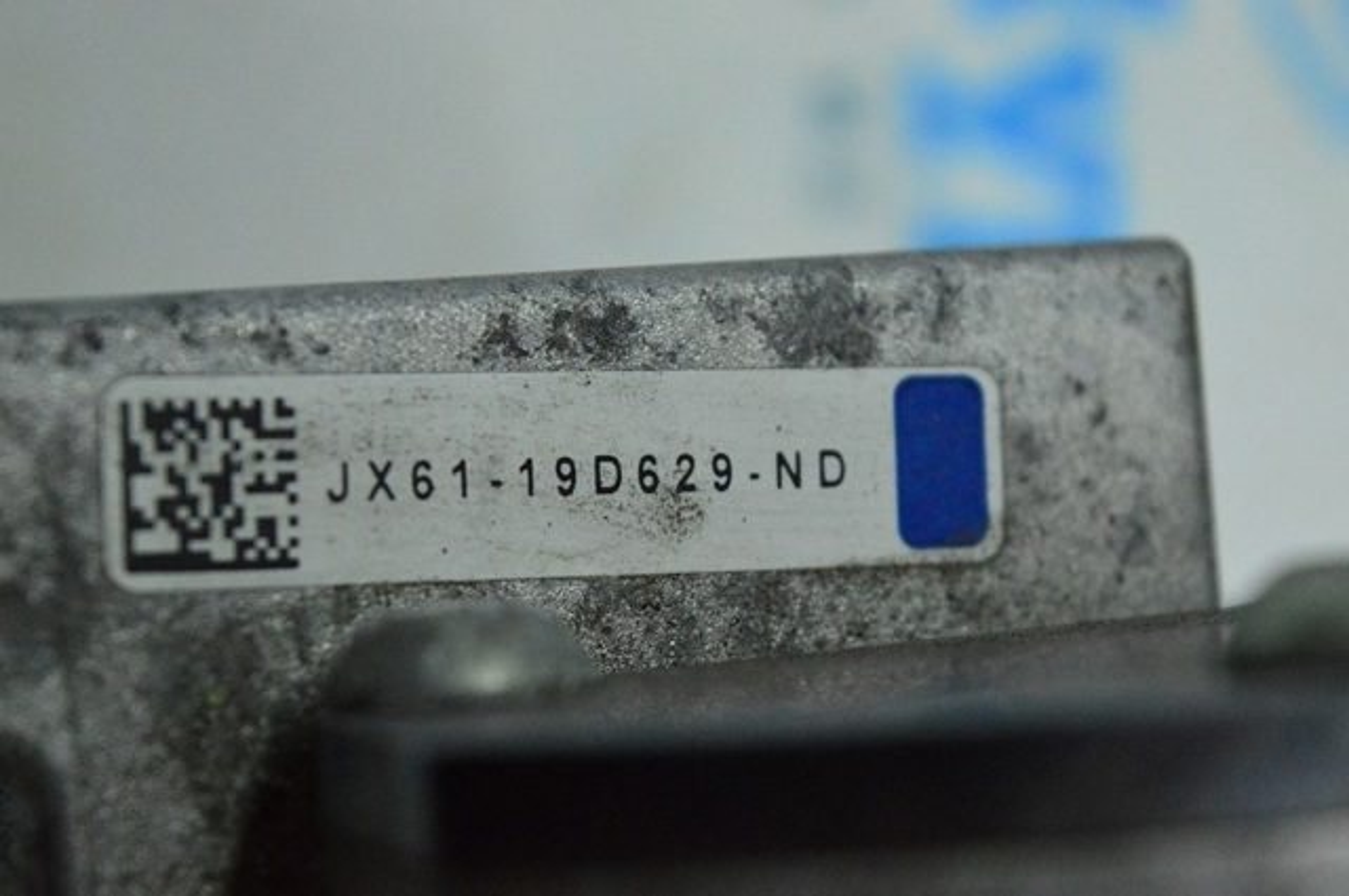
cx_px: 674
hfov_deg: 24.6
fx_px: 3088
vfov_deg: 16.5
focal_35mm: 82
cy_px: 448
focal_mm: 55
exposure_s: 1/640
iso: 6400
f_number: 6.3
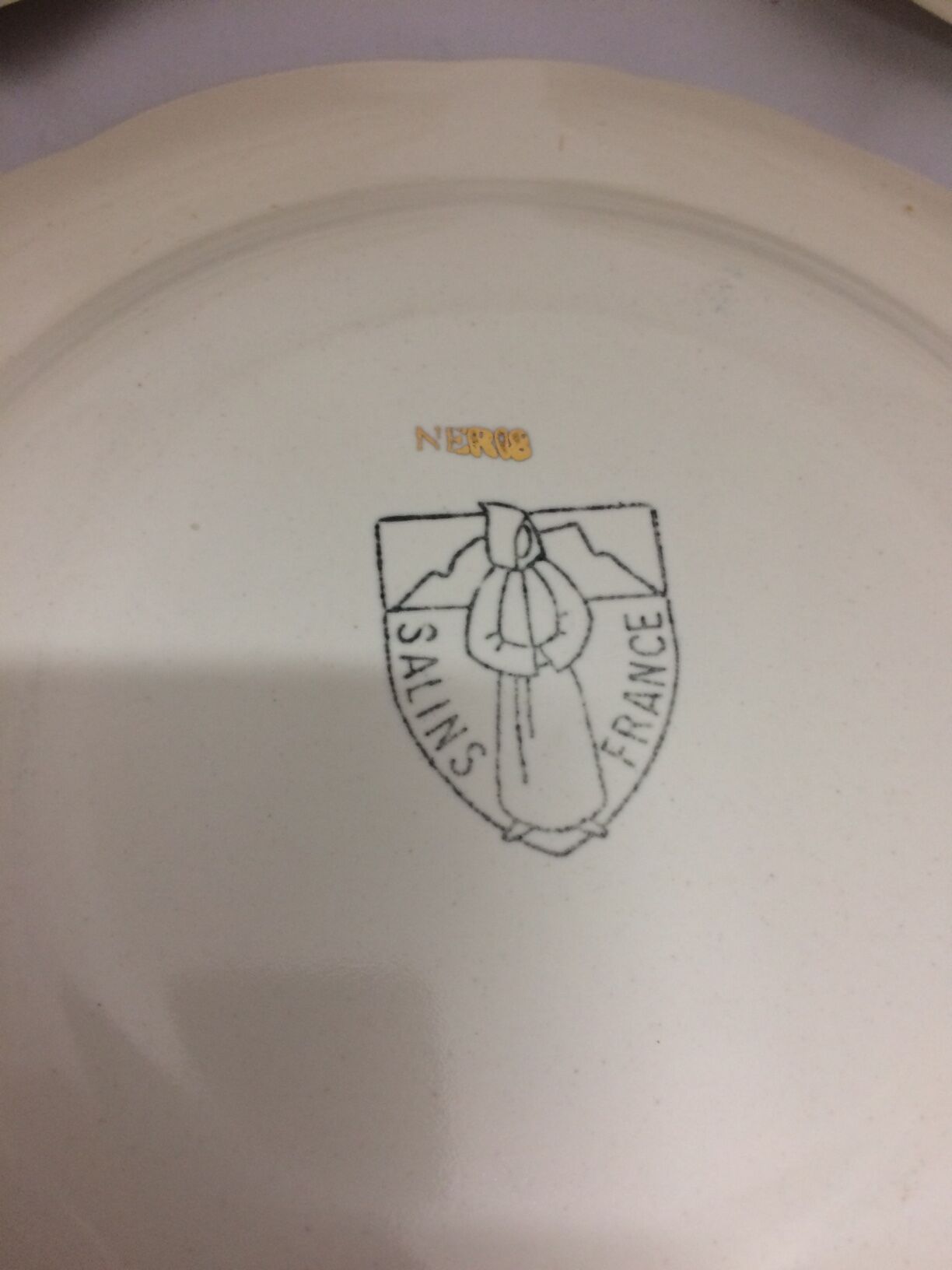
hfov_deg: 48.2
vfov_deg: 61.7
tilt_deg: -70.3
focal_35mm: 29
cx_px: 476
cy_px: 635
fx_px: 1063
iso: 64
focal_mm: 4.15
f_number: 2.2
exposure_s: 1/33
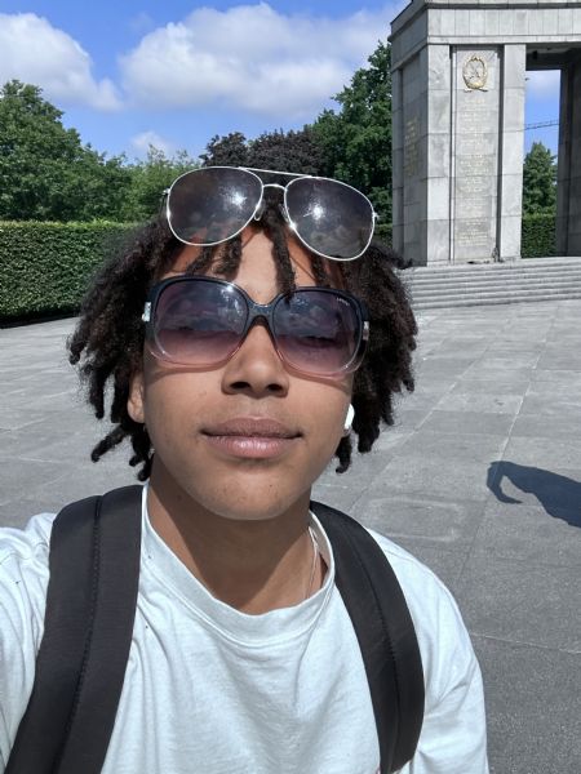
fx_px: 671
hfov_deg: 46.8
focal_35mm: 30
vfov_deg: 60.0
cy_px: 387
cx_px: 290
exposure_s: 1/1458
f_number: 1.9
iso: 25
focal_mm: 2.69
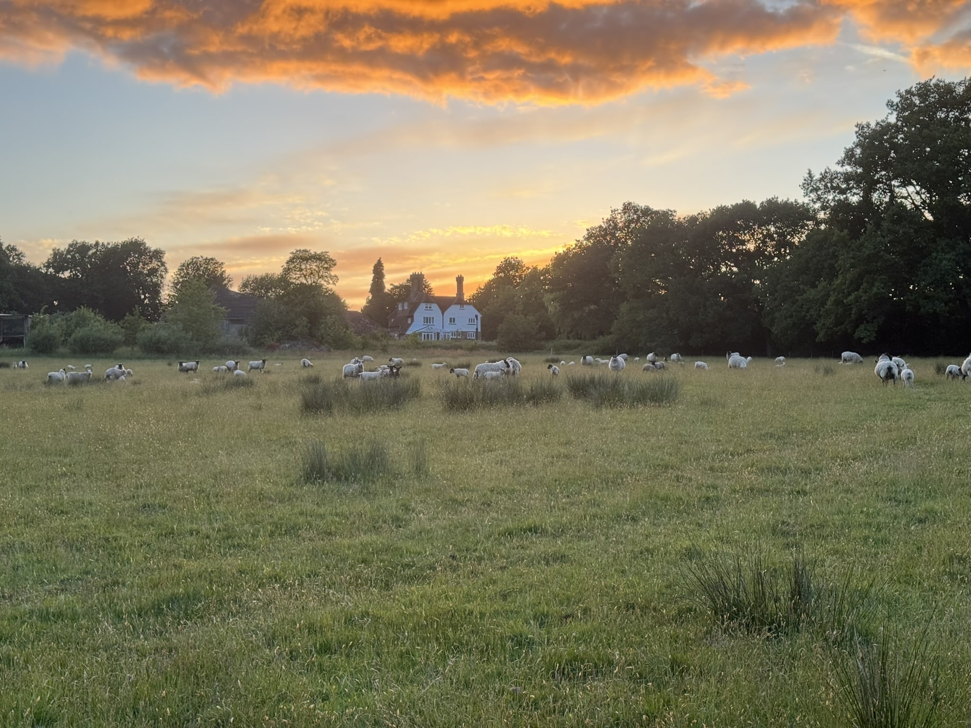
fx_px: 1346
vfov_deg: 30.3
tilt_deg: +1.5
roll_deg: +0.0
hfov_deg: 39.7
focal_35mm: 48
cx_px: 486
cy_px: 364
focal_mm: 6.76
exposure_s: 1/174
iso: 64
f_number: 1.78
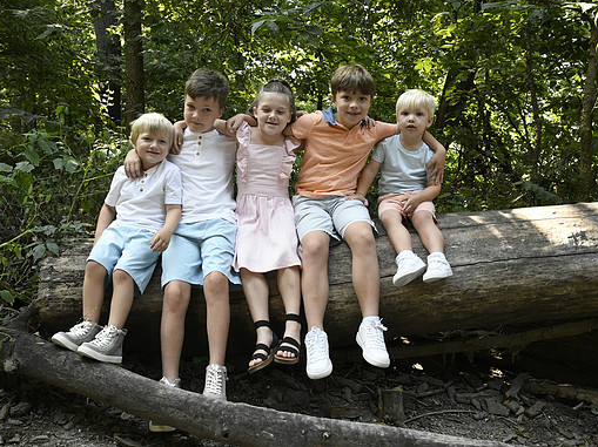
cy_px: 221
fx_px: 587
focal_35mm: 34
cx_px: 294
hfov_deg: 54.0
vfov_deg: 41.7
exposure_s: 1/320
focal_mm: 31
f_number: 9
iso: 6400
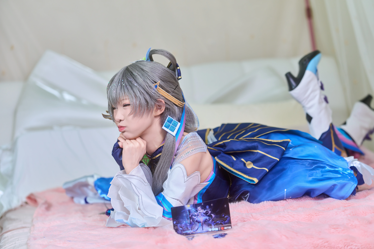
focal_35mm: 67
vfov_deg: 20.3
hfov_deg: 30.1
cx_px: 187
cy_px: 124
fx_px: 696
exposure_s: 1/160
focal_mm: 67
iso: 100
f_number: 2
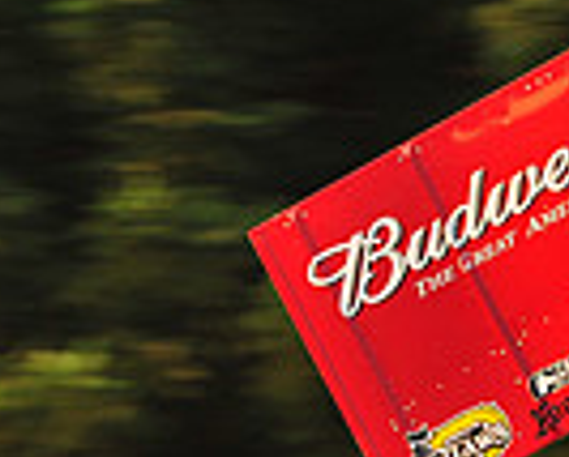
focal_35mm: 756
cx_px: 830
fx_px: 12759
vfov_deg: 2.1
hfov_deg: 2.6
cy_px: 346
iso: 640
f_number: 9
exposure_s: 1/320
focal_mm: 185
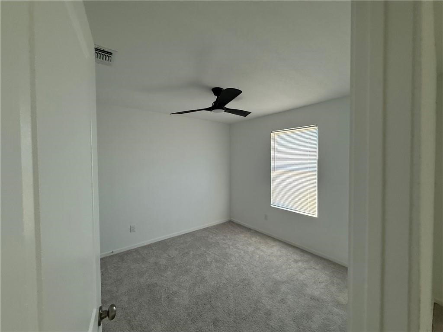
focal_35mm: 14
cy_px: 166
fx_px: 179
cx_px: 222
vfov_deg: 85.7
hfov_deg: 102.1
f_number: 2.2
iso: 80
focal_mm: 2.22
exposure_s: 1/99
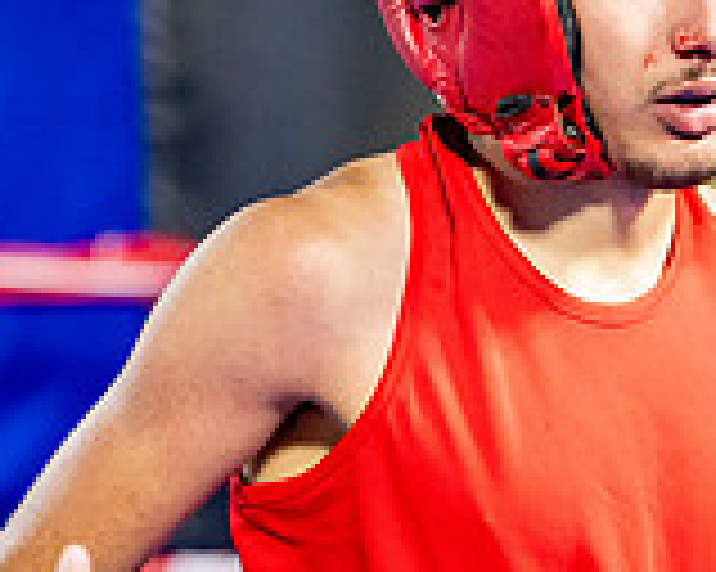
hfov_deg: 6.2
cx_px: 842
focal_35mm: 308
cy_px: 565
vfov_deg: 5.0
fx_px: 6523
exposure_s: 1/800
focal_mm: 90
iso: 4000
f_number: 2
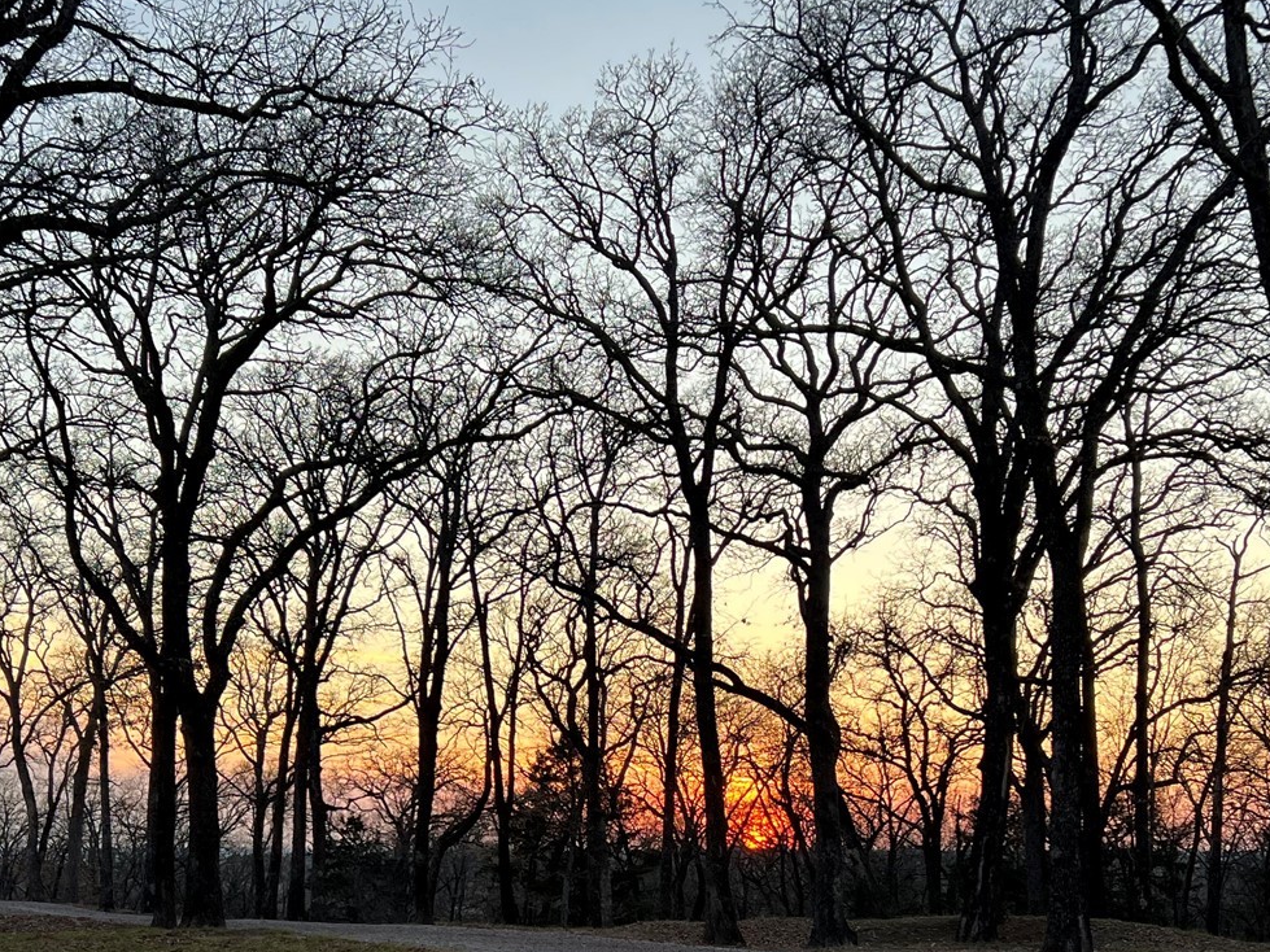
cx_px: 654
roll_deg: -0.8
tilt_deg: -0.3
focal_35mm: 51
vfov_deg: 27.8
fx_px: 1871
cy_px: 796
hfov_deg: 37.5
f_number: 1.5
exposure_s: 1/167
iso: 40
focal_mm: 5.7
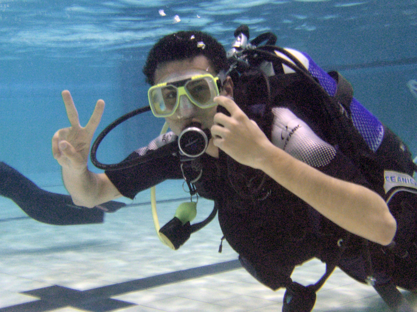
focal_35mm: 46
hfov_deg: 41.2
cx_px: 208
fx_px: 554
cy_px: 156
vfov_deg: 31.5
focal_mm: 9.6
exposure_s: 1/20
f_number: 3.1
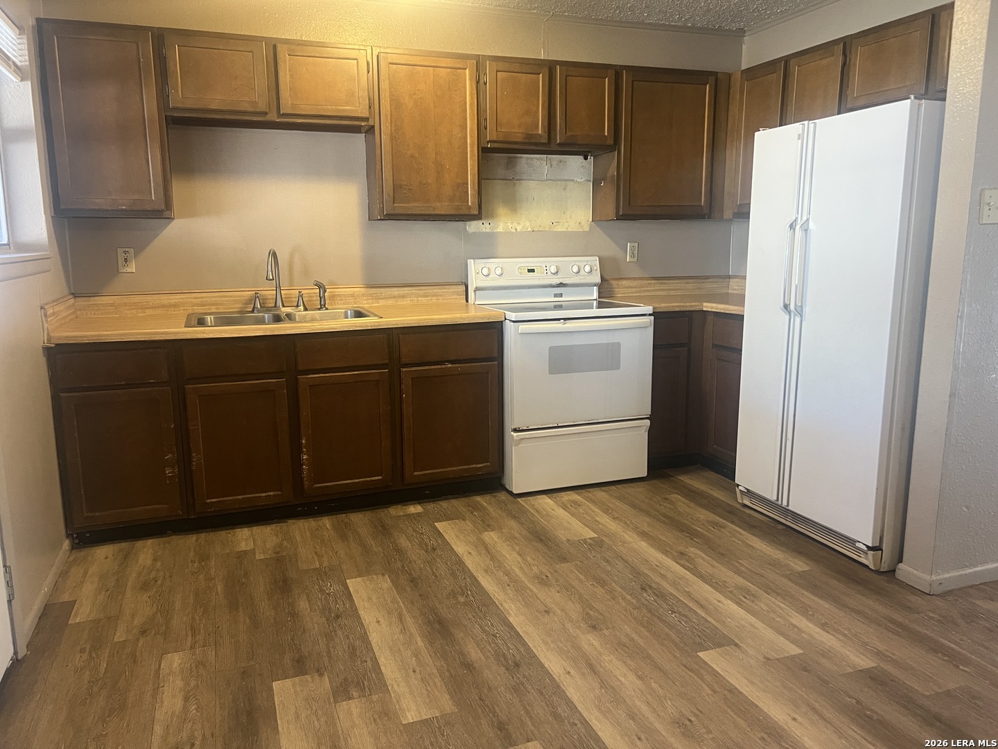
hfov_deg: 67.3
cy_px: 374
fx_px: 750
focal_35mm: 26
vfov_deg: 53.1
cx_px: 499
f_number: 1.5
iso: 320
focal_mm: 5.7
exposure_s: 1/60
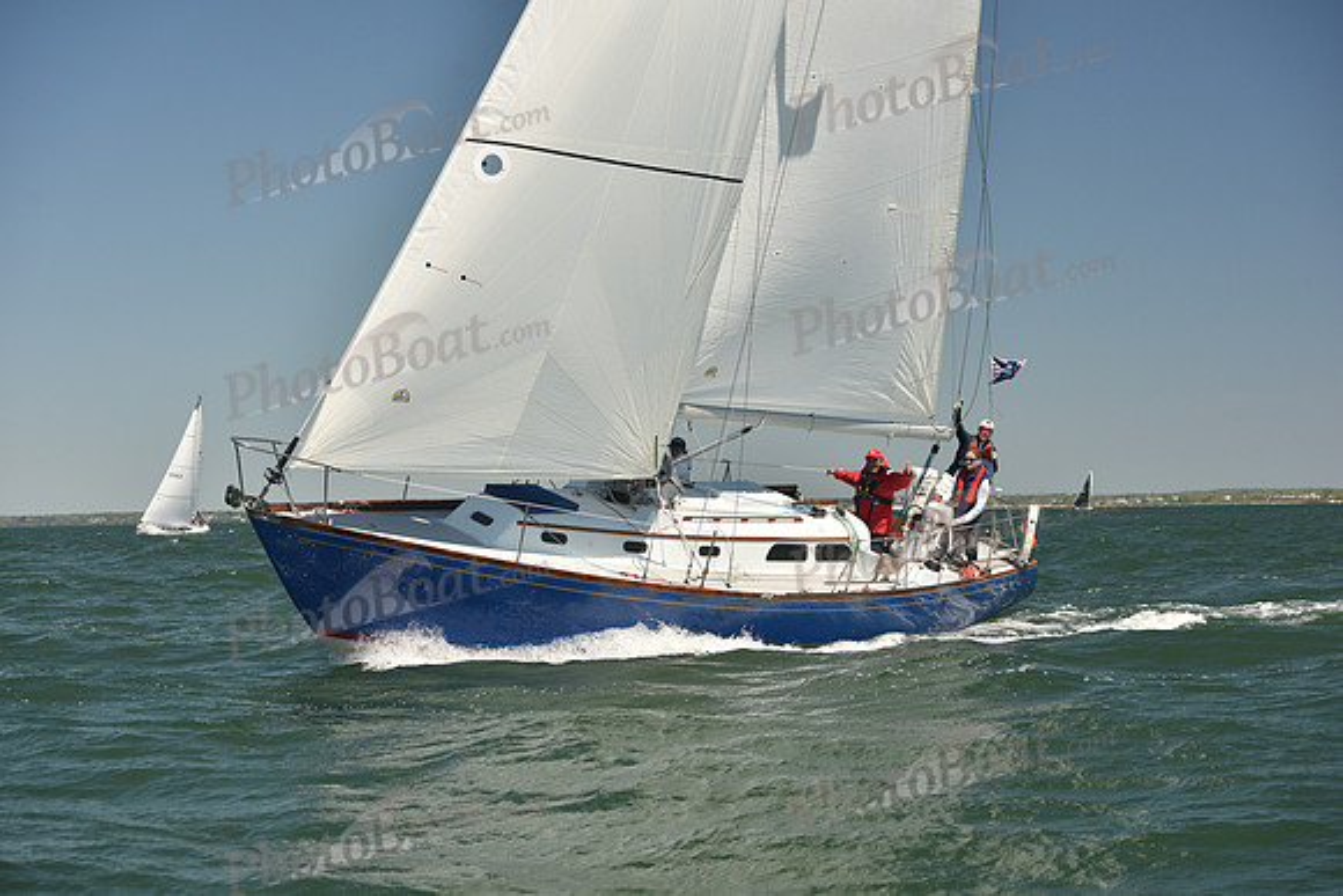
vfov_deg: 19.5
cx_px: 672
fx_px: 2612
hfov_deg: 28.8
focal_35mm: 70
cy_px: 448
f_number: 5
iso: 250
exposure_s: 1/800
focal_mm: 70
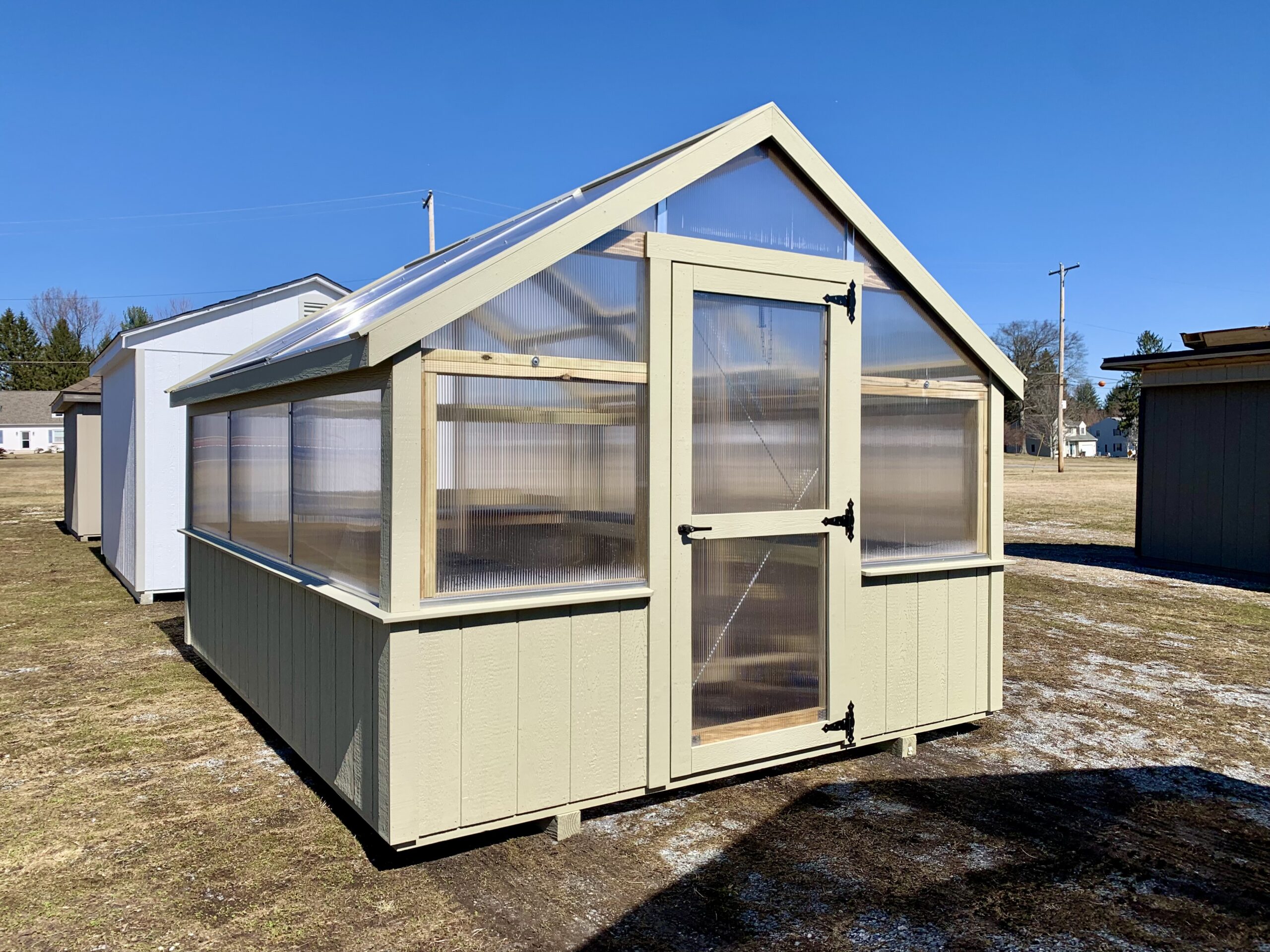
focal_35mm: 26
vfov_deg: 53.1
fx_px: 954
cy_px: 476
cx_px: 635
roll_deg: +1.5
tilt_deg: +0.5
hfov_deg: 67.3
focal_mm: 4.25
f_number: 1.8
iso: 25
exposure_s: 1/2915
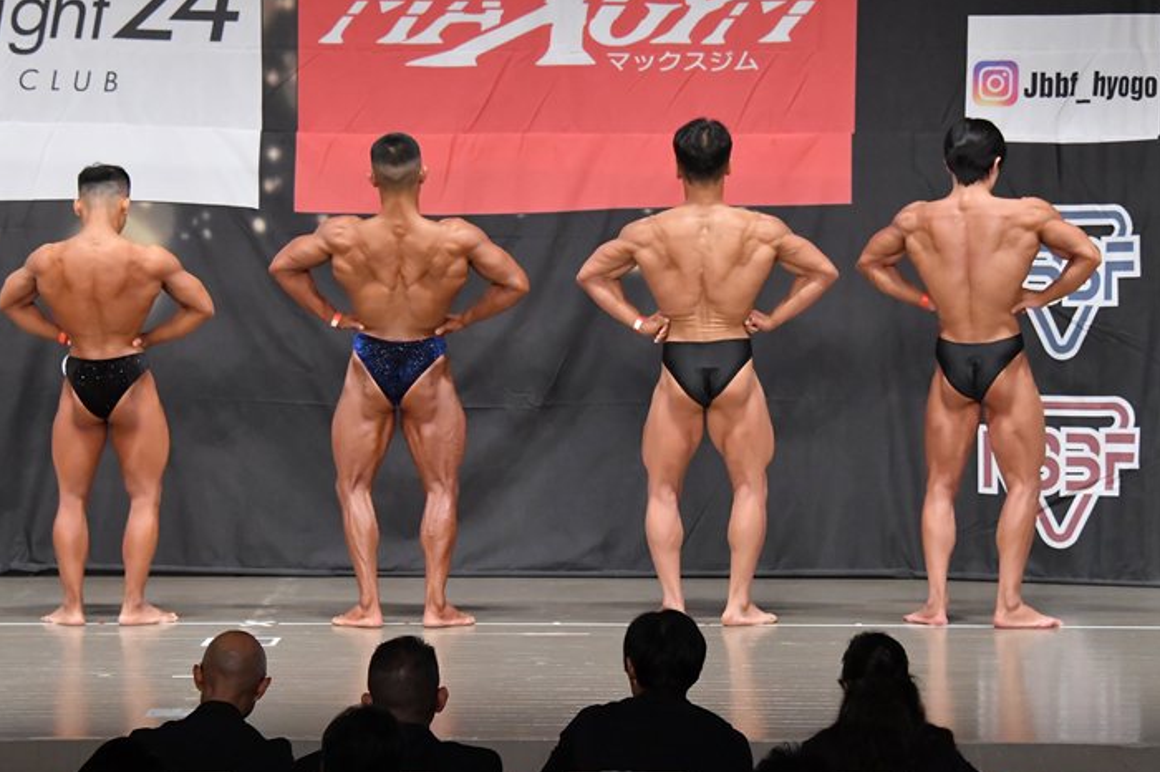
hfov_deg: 12.4
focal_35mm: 166
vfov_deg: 8.3
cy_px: 389
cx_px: 563
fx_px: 5346
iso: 6400
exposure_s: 1/400
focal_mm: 100
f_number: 5.6
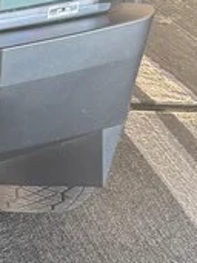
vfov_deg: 13.7
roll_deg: -0.3
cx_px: -376
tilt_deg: -25.9
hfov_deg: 8.7
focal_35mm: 144
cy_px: 192
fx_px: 1094
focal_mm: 6.76
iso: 200
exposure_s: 1/60
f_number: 1.78
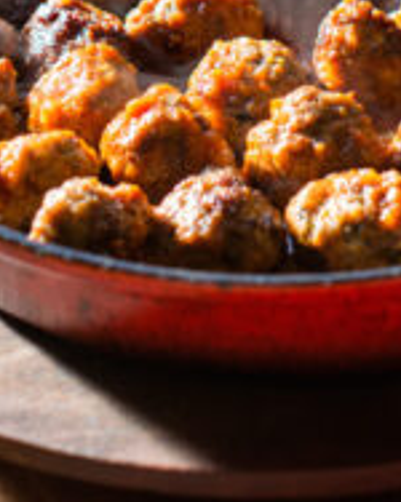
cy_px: -159
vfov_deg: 9.9
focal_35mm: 192
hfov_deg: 8.0
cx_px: 318
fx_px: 2853
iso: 320
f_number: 3.5
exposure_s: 1/400
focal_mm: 50
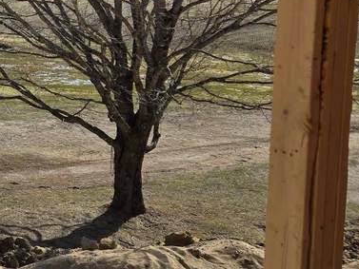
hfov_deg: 21.3
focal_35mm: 78
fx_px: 809
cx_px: -169
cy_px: 18
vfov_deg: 18.5
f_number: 1.8
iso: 32
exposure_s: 1/2921
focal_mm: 5.4
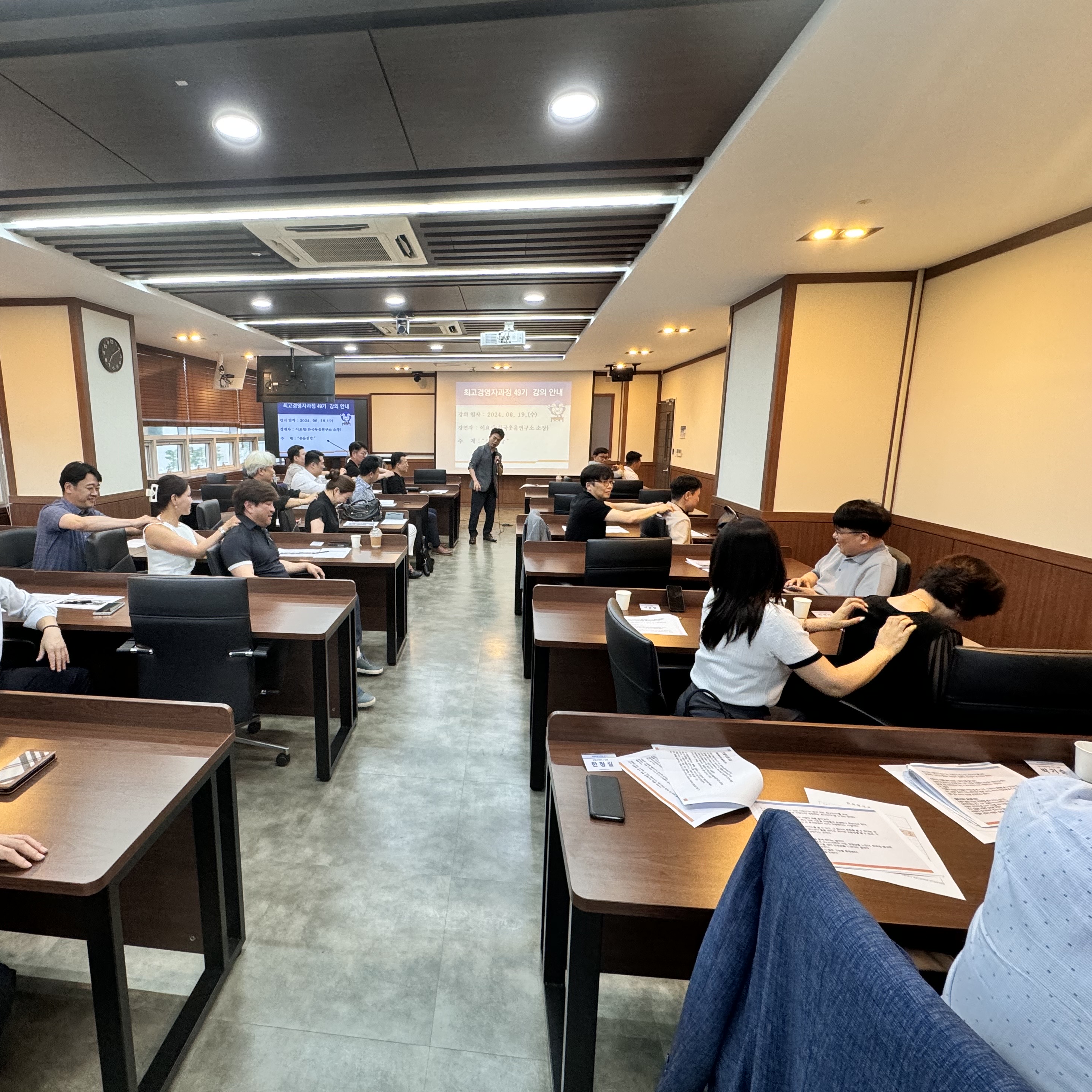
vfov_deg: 84.0
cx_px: 438
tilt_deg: -10.7
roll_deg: -0.5
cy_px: 538
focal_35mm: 17
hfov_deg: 83.0
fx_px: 607
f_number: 2.2
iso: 250
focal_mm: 2.22
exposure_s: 1/120
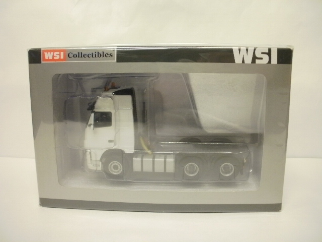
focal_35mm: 36
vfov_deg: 39.7
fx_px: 335
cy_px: 121
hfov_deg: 51.4
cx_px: 161
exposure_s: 1/10
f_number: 3.5
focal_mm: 6.3
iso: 125
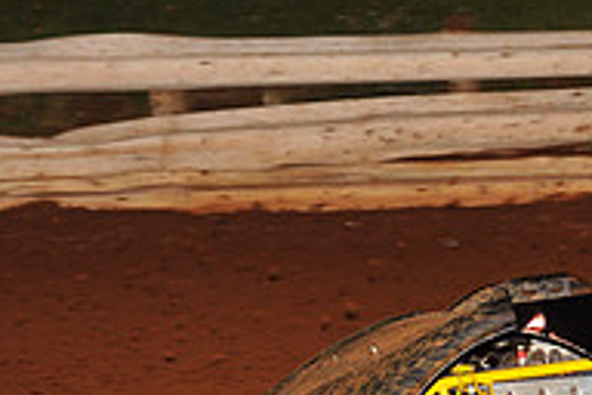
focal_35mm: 317
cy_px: 306
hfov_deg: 6.4
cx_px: 789
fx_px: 5212
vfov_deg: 4.3
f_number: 6.3
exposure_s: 1/320
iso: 800
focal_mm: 105
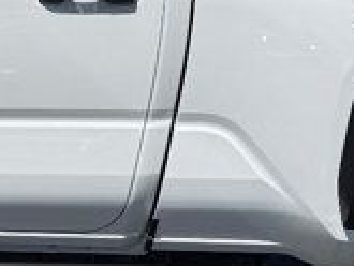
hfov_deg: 13.1
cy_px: 2
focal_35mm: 149
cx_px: -9
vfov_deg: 9.9
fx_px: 1525
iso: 80
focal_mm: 6.76
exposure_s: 1/11905
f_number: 1.78
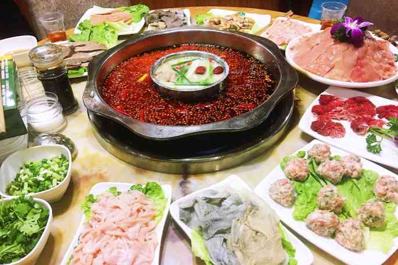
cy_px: 143
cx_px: 194
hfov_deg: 60.3
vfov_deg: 42.3
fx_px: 343
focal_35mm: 31
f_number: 2.2
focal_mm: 4.15
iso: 100
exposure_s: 1/17
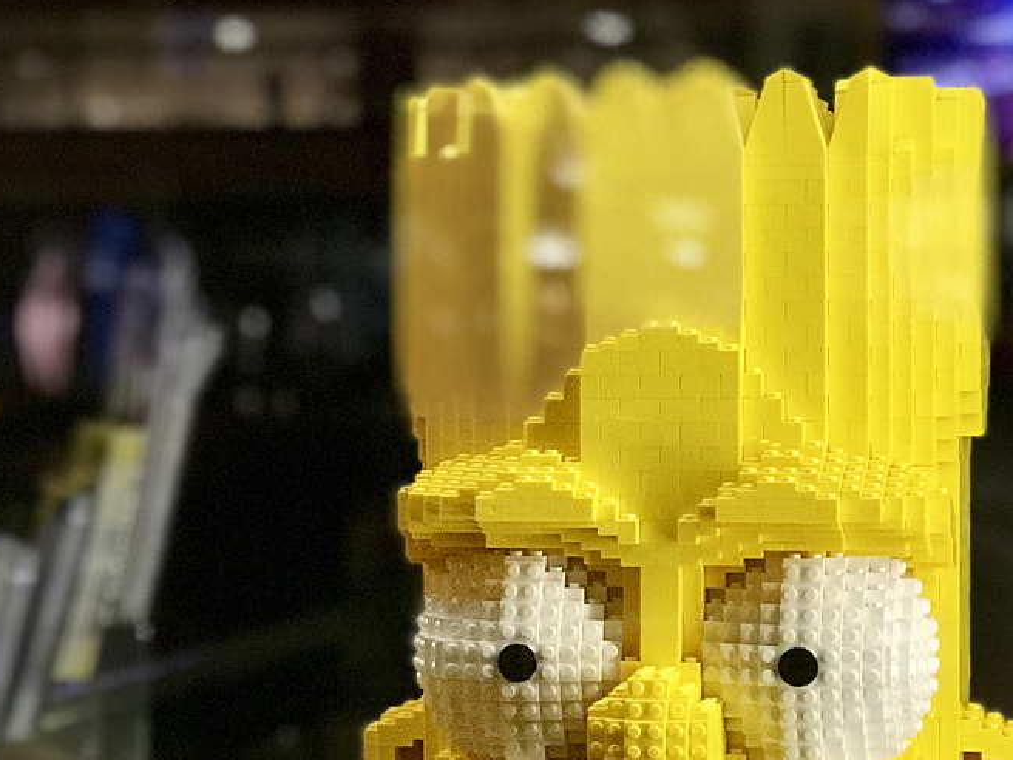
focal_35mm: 139
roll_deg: -1.1
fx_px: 4068
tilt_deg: -3.9
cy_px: 500
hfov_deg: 14.1
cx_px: 127
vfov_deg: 10.7
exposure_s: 1/100
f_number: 2.8
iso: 320
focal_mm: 6.6
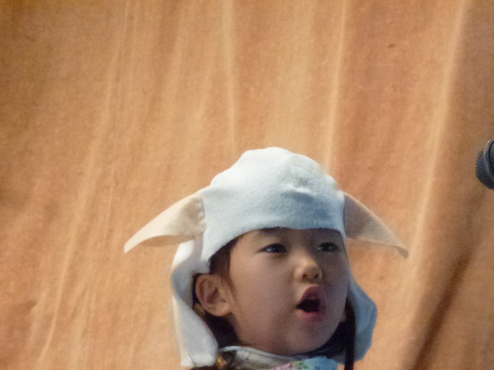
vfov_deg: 2.5
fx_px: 8549
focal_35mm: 599
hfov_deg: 3.3
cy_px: 287
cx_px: 344
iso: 800
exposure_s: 1/40
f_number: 5.9
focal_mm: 68.8
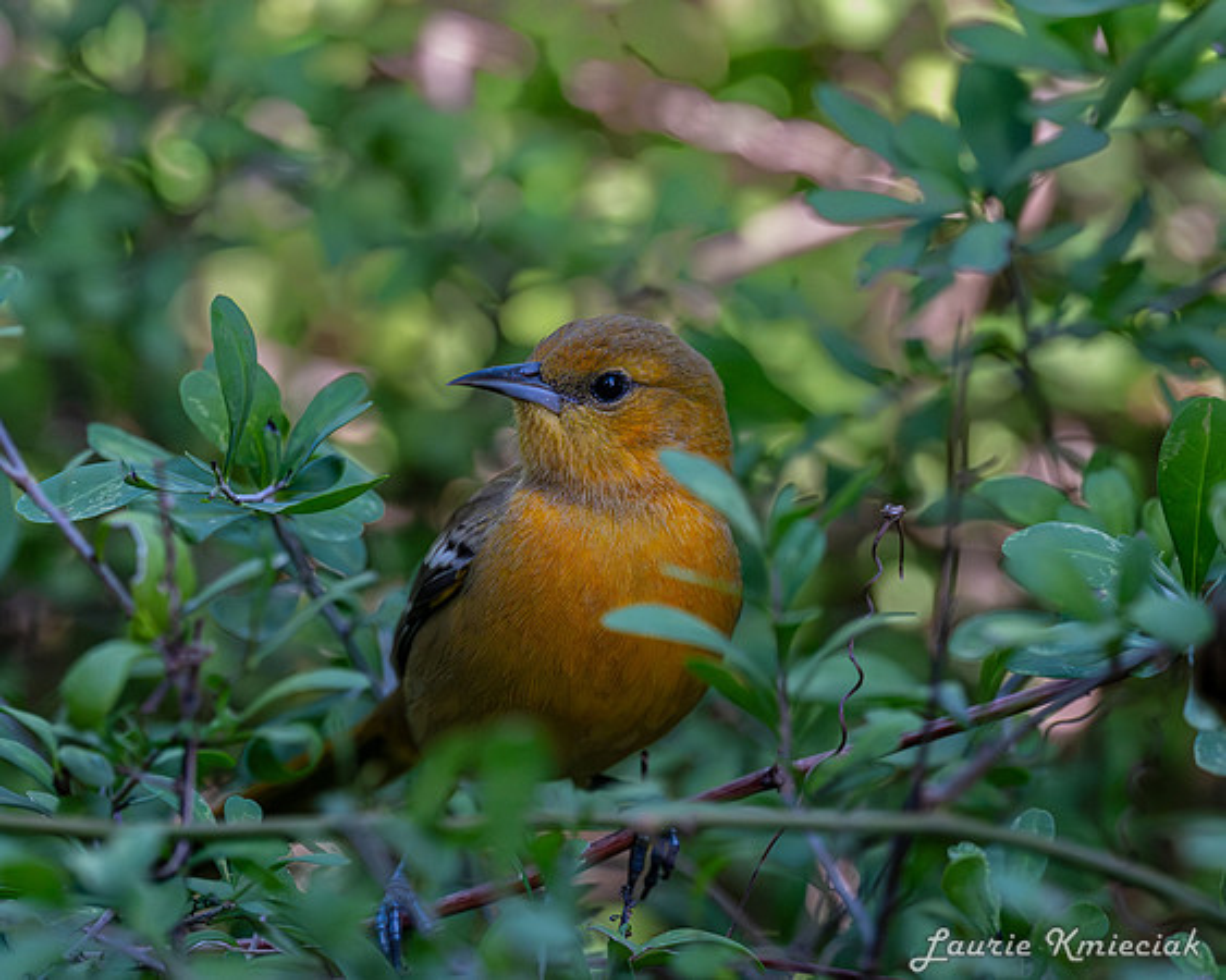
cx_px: 486
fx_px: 26804
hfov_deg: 2.6
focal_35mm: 739
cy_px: 536
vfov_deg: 2.1
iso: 7200
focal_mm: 500
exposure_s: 1/1600
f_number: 7.1
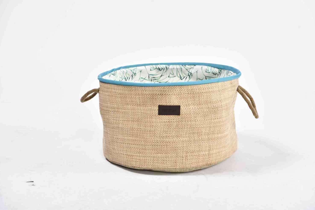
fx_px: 621
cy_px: 105
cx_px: 157
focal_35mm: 71
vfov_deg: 19.2
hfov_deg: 28.5
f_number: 10
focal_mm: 70
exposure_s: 1/125
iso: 320
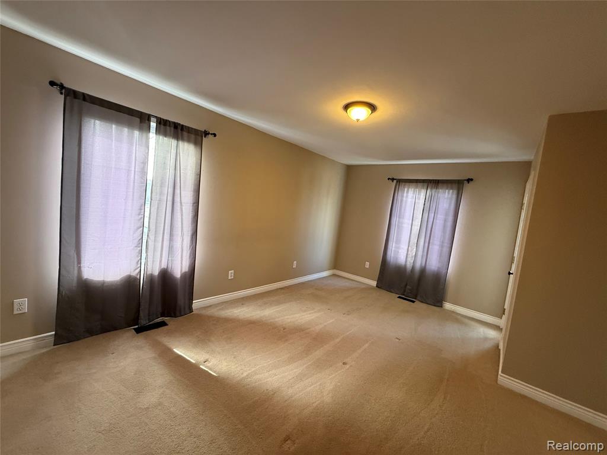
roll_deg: -5.7
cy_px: 228
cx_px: 304
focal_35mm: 14
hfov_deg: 102.1
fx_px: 245
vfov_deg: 85.7
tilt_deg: -3.1
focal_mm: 2.22
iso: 500
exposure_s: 1/120
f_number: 2.2
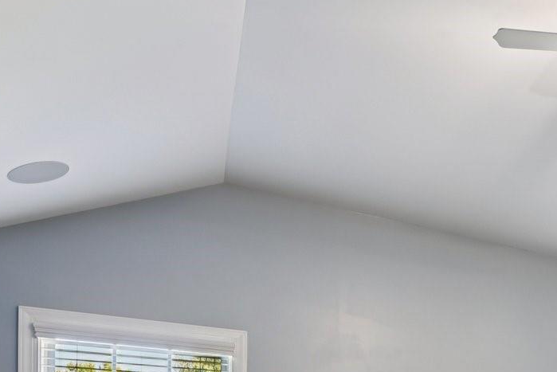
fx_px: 635
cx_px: 677
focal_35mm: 41
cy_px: 474
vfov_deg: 27.6
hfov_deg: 36.2
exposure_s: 1/5
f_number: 8
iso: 200
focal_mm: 14
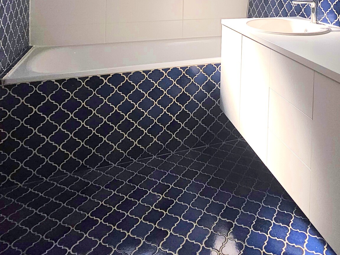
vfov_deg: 39.8
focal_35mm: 29
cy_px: -22
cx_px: 241
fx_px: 285
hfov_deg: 59.4
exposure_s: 1/809
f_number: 1.9
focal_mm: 2.2
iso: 20
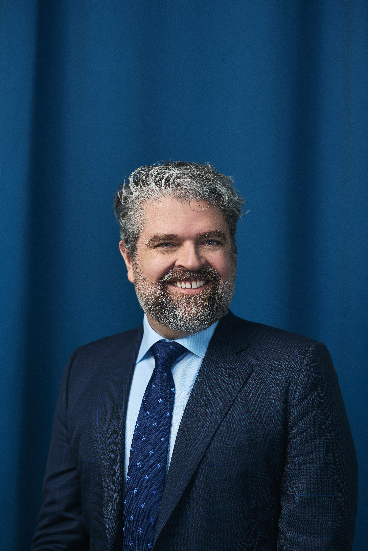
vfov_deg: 23.9
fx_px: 1303
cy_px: 276
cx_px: 184
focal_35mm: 85
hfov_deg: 16.1
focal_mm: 85
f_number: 2.2
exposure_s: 1/200
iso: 100
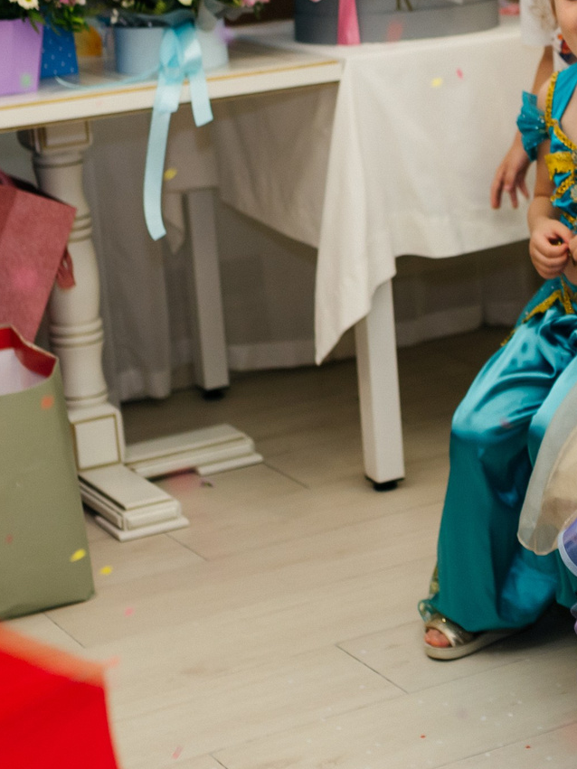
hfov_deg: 13.7
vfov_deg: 18.4
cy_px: 196
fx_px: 2356
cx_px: 631
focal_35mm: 106
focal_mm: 35
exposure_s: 1/100
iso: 500
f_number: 2.2
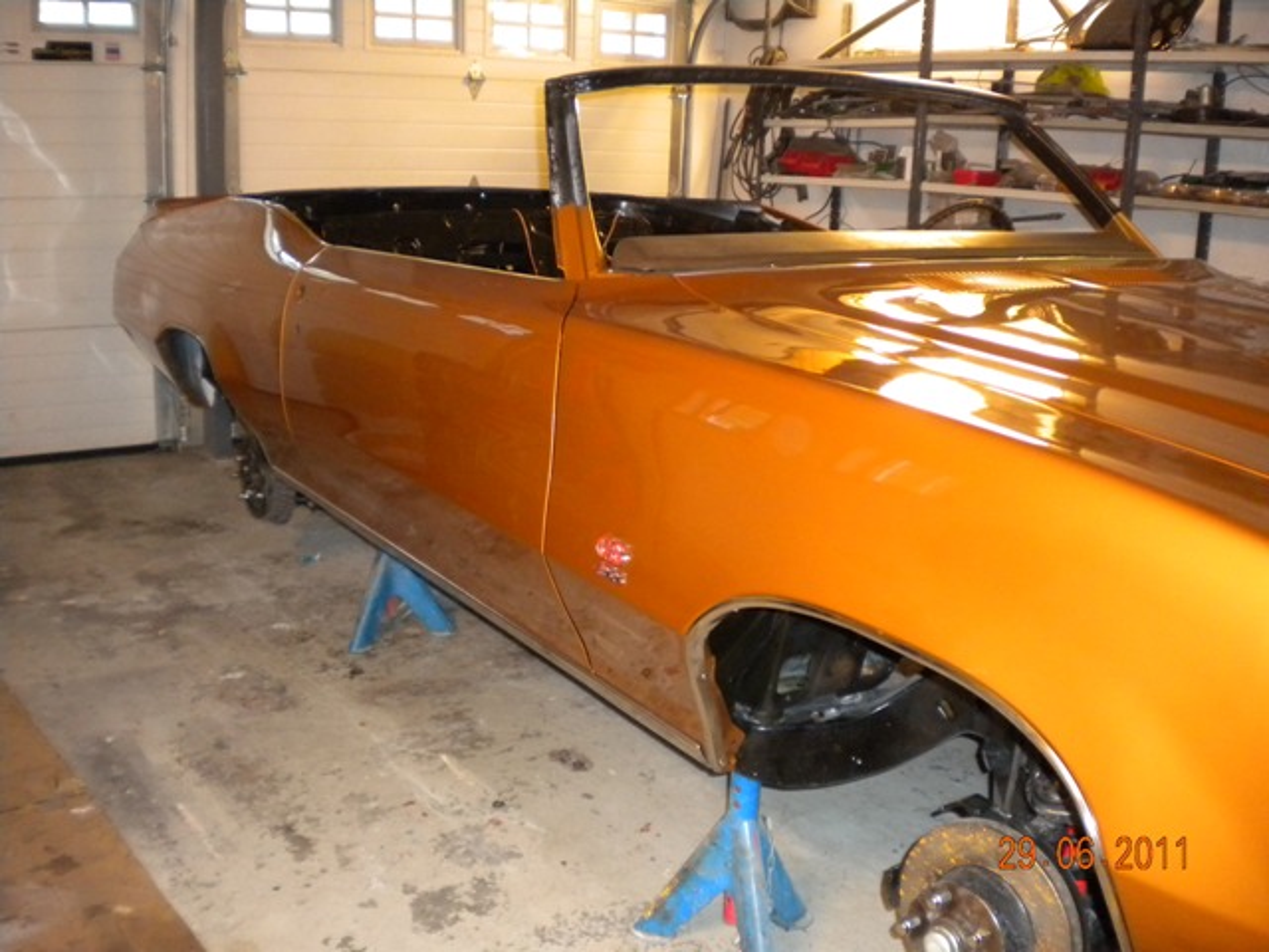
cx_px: 634
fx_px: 1283
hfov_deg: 52.6
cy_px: 476
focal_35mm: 35
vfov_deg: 40.7
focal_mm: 6.3
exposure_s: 1/30
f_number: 3.1
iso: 400
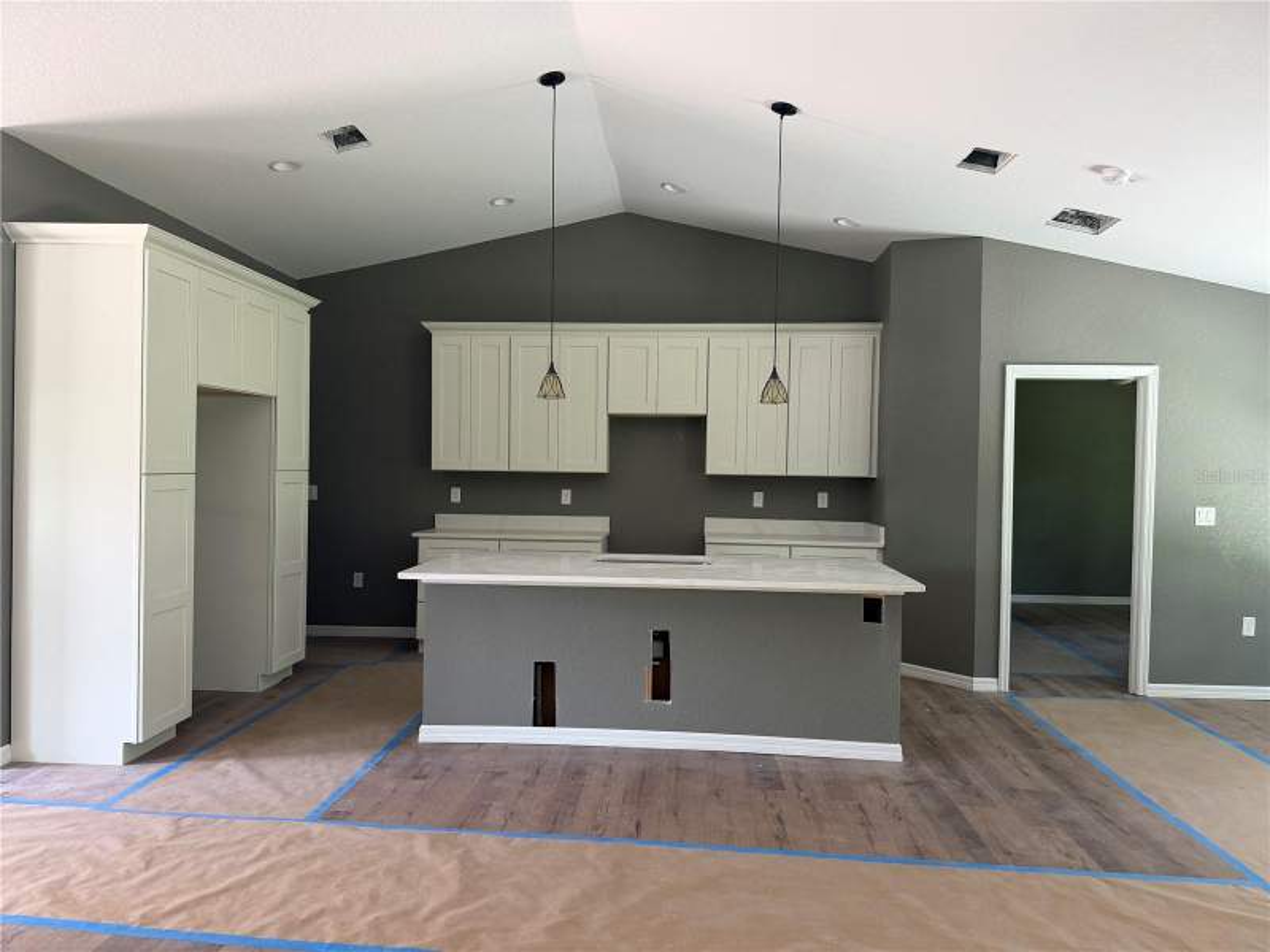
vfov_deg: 56.8
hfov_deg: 71.6
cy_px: 476
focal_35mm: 24
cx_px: 635
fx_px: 881
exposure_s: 1/121
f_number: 1.78
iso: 160
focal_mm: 6.76
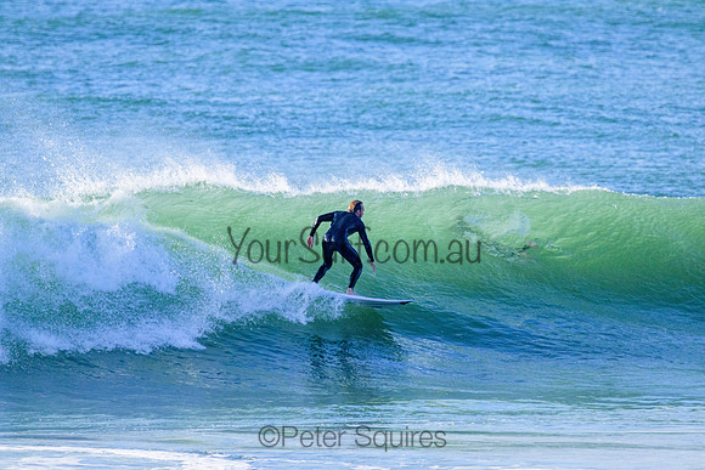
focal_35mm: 800
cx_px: 352
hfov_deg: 2.6
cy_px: 235
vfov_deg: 1.7
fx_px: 15670
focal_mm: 800
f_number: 11
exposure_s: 1/2000
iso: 3200
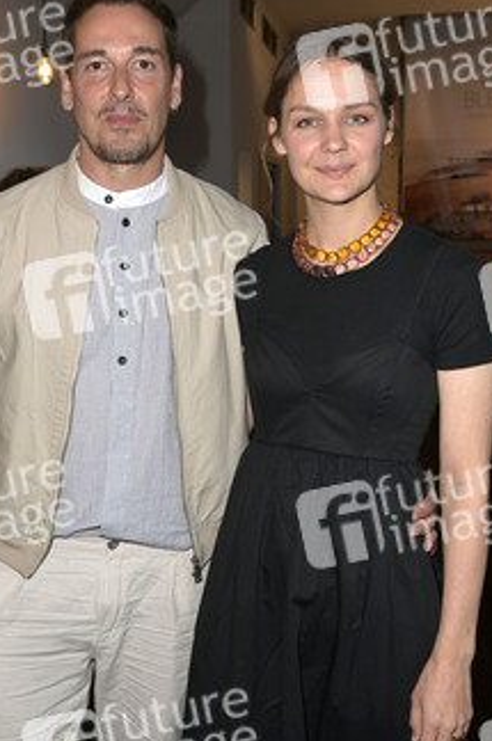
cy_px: 400
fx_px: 864
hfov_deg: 31.7
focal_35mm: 42
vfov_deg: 46.4
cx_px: 206
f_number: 5.6
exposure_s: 1/100
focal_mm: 34
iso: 1250
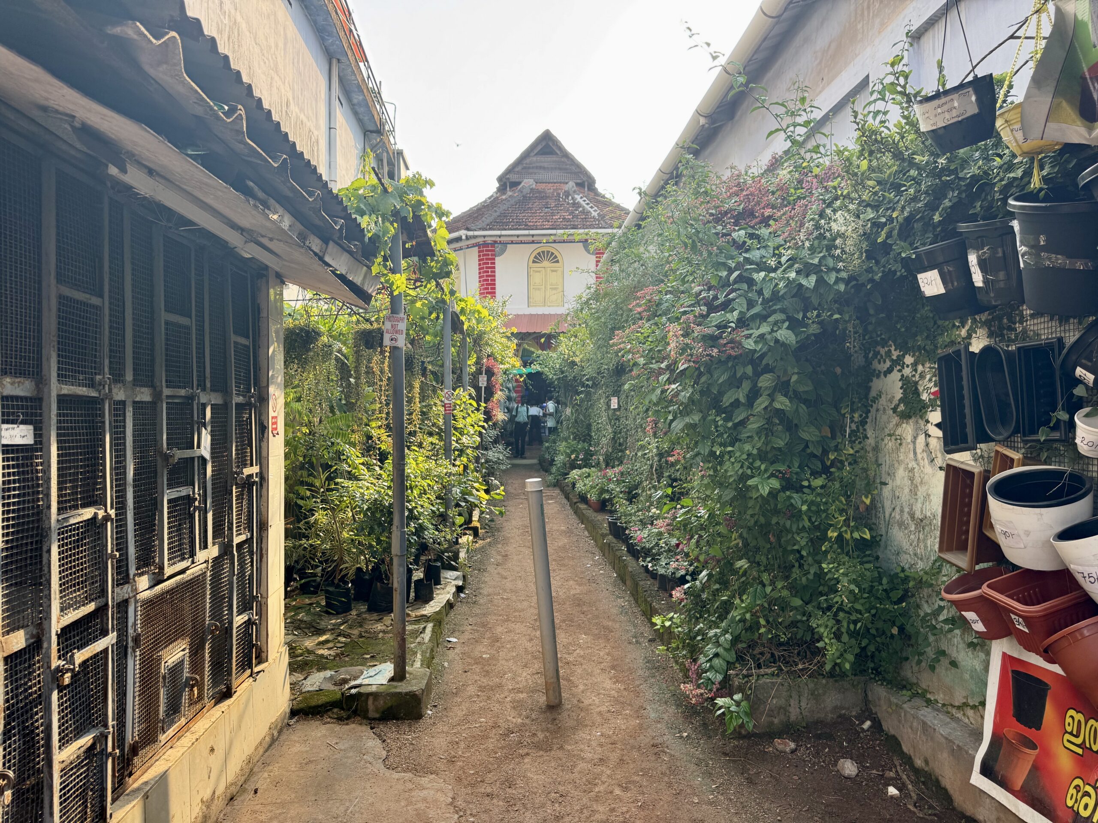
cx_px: 549
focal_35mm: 24
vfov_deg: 56.8
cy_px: 412
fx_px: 761
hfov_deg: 71.6
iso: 80
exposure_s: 1/633
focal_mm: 6.76
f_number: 1.78
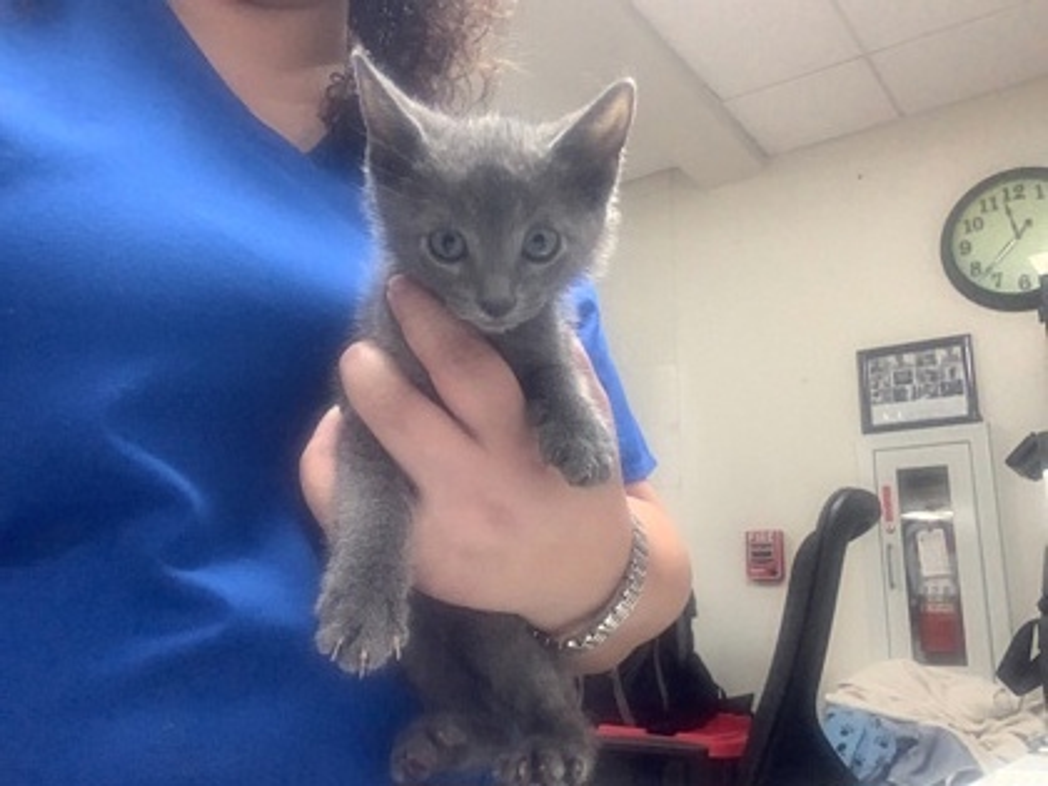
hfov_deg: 58.4
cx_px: 524
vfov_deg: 45.4
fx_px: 939
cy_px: 393
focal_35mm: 31
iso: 250
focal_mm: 2.15
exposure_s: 1/60
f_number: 2.4
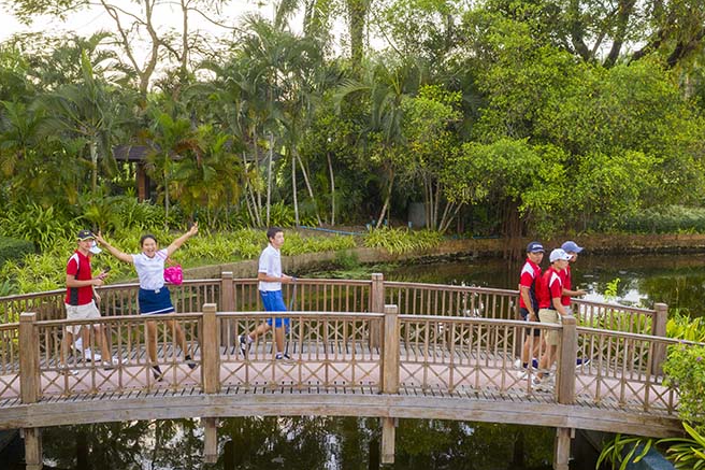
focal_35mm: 41
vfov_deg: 32.6
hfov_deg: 47.4
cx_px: 335
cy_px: 256
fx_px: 803
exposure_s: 1/120
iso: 200
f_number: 5
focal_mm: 10.26
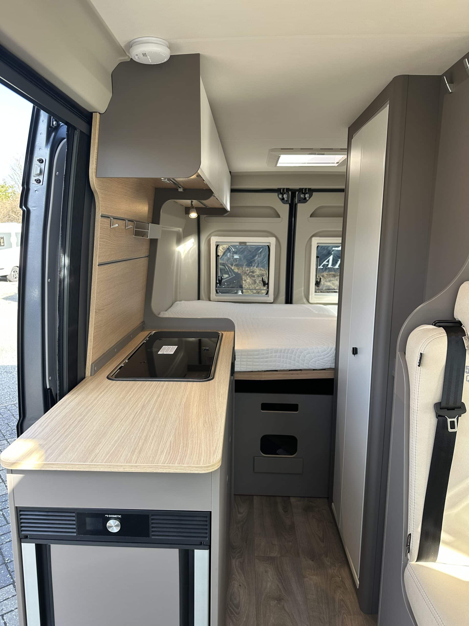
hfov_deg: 56.8
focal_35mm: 24
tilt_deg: -8.0
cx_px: 234
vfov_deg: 71.6
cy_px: 313
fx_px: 434
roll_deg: -1.3
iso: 80
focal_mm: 6.86
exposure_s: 1/264
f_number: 1.78
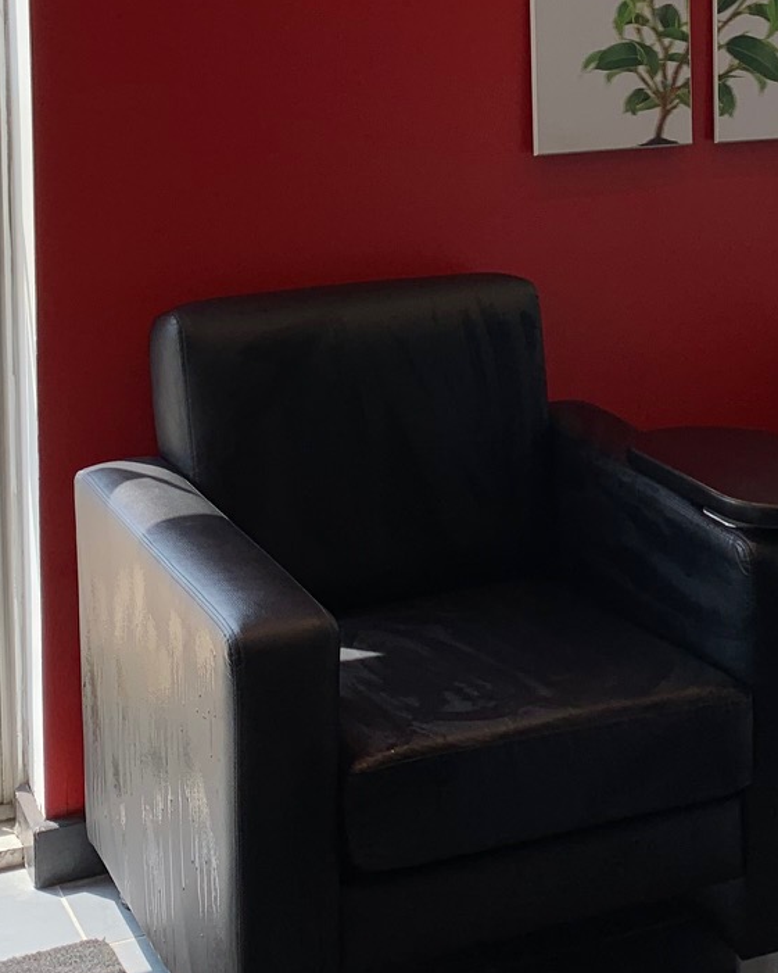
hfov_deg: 20.6
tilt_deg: -5.4
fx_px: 2101
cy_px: 125
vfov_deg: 25.4
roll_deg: -1.2
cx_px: 680
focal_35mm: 73
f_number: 1.8
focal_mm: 4.25
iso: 25
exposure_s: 1/285
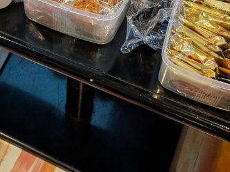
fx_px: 445
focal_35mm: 67
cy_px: -5
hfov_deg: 26.2
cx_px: -37
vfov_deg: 21.1
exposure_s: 1/120
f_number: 1.7
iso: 147
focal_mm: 4.53
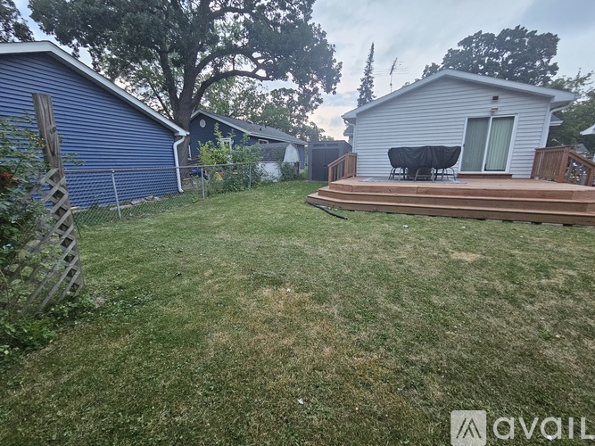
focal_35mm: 13
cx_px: 298
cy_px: 223
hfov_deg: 106.2
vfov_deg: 89.9
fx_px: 223
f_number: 2.2
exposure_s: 1/60
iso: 400
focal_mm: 2.2
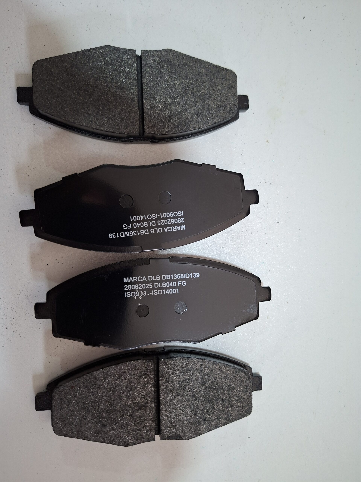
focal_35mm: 23
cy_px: 241
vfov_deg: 73.9
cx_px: 180
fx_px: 320
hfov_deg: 58.9
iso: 320
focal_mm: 5.54
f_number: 1.8
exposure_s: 1/50
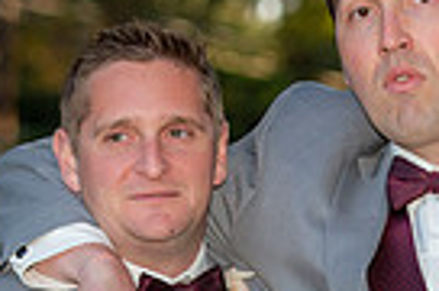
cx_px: 323
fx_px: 4684
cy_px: 394
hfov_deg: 5.4
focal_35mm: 385
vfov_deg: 3.5
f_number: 3.5
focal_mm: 90
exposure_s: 1/250
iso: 200
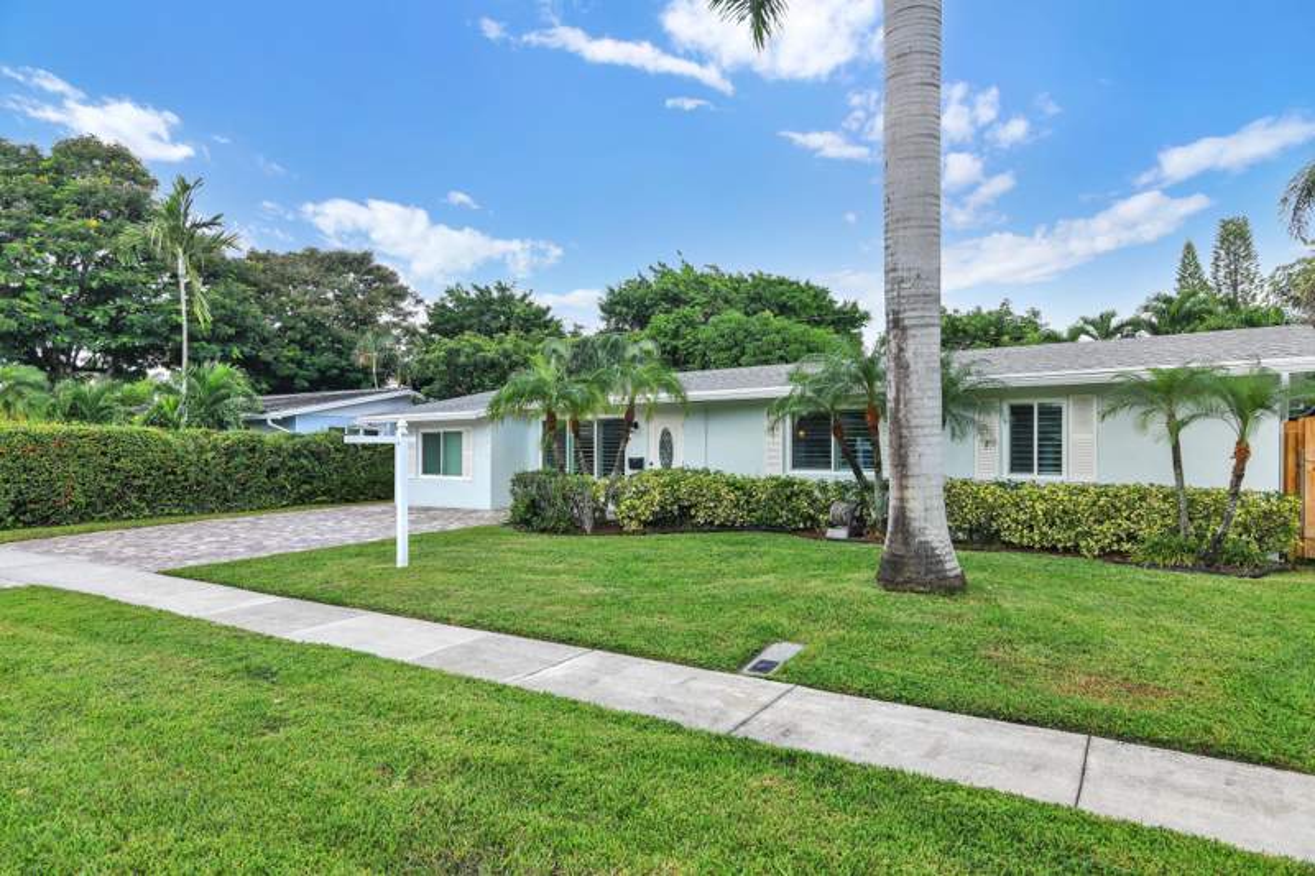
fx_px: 767
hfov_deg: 81.2
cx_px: 658
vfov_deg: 59.5
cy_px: 438
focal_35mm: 21
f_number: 11
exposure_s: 1/125
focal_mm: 21
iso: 200
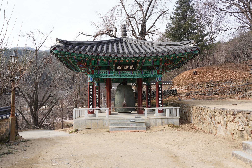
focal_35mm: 29
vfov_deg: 45.0
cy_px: 84
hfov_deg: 63.7
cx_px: 126
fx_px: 203
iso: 400
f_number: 14
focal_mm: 29
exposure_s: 1/100
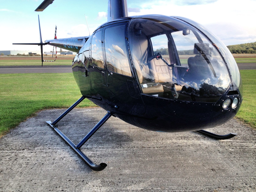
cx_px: 128
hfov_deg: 52.6
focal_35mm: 35
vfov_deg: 40.7
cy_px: 96
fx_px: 259
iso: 50
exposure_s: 1/516
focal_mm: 4.28
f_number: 2.4
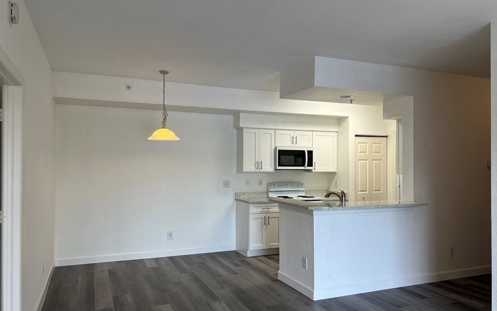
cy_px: 164
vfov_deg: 44.5
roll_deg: -0.8
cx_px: 251
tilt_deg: +0.6
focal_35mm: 28
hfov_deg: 66.5
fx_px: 379
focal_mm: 5.7
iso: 50
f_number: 1.5
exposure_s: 1/120
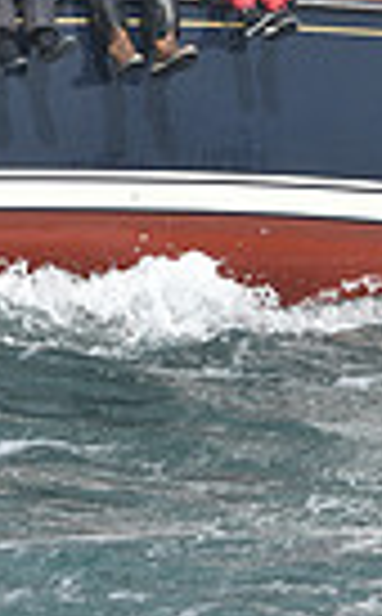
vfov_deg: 6.9
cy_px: -218
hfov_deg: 4.3
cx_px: 270
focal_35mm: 303
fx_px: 5074
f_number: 11
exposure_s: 1/800
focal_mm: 70
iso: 320
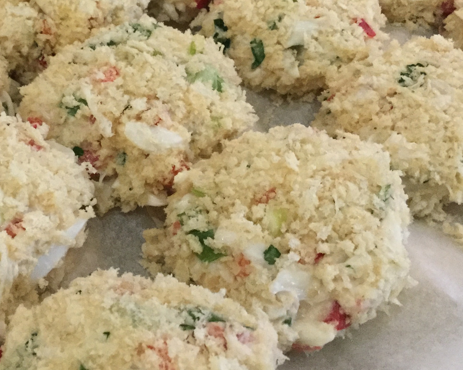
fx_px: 781
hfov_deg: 32.6
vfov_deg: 26.6
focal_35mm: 57
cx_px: 140
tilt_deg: -41.7
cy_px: 151
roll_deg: -3.3
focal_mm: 3.3
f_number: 2.4
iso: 250
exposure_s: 1/30
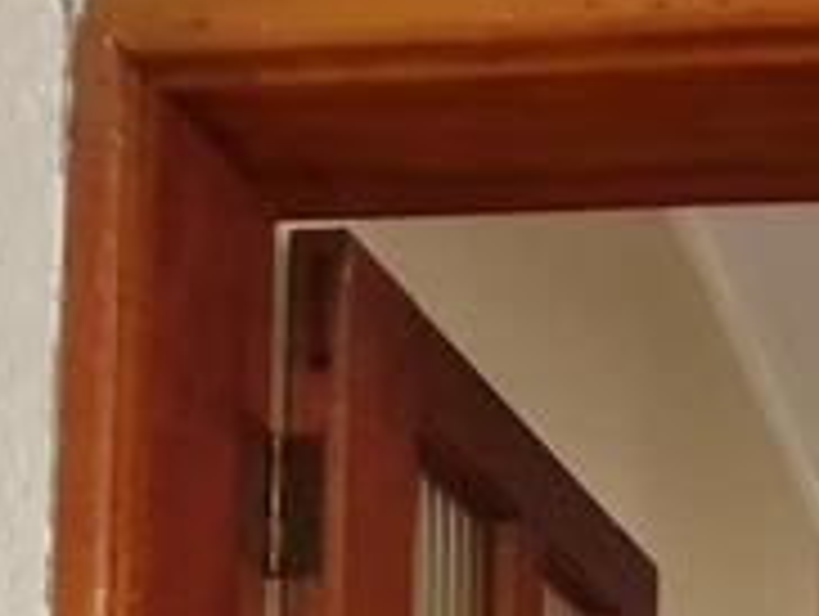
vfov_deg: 18.9
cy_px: 1147
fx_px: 1350
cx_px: 1053
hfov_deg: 28.1
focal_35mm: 57
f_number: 2.2
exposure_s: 1/50
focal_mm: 1.74
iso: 250
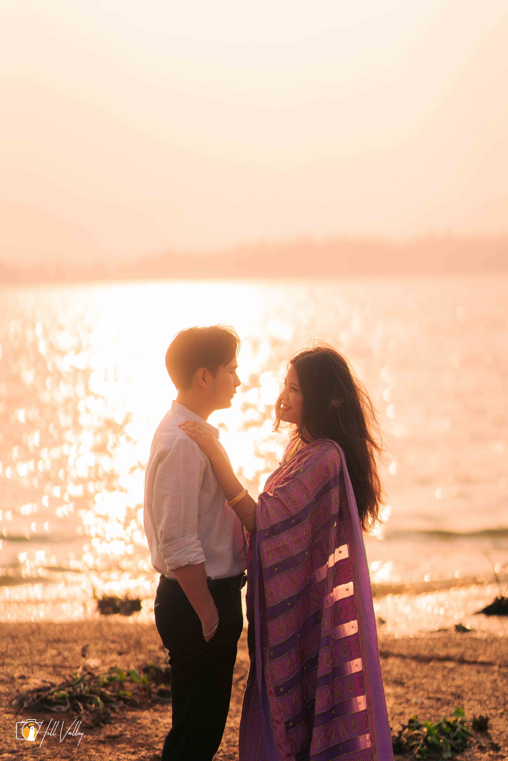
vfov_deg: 23.9
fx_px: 1799
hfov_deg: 16.1
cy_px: 380
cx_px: 254
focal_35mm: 85
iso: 50
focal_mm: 85
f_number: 1.4
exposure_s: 1/8000
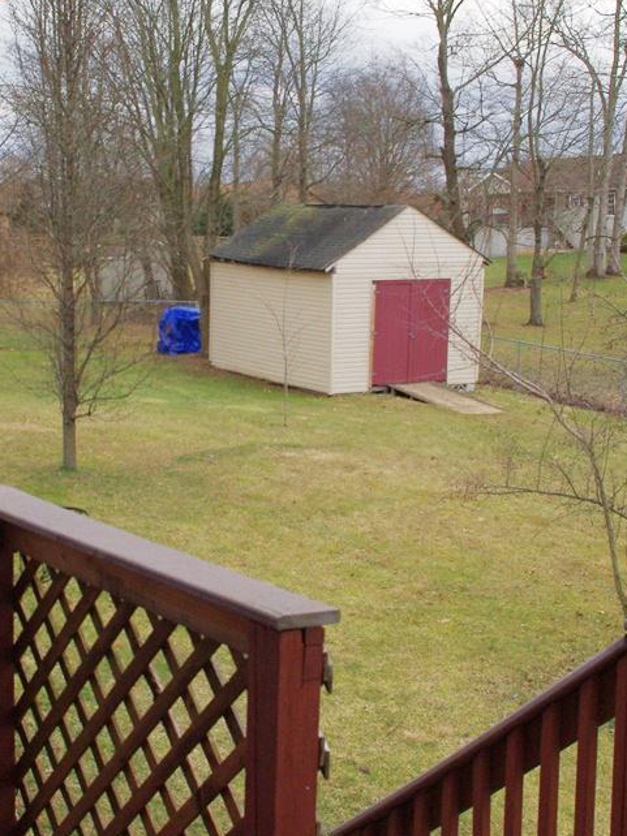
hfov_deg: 27.4
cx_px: 215
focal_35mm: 53
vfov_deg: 36.1
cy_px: 342
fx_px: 1281
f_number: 5.6
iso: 200
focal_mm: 20
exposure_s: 1/45
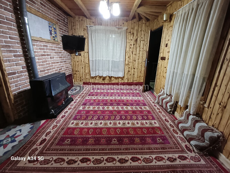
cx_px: 115
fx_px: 106
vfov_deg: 78.1
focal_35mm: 16
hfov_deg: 94.5
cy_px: 86
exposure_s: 1/20
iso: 400
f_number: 2.2
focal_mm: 1.64
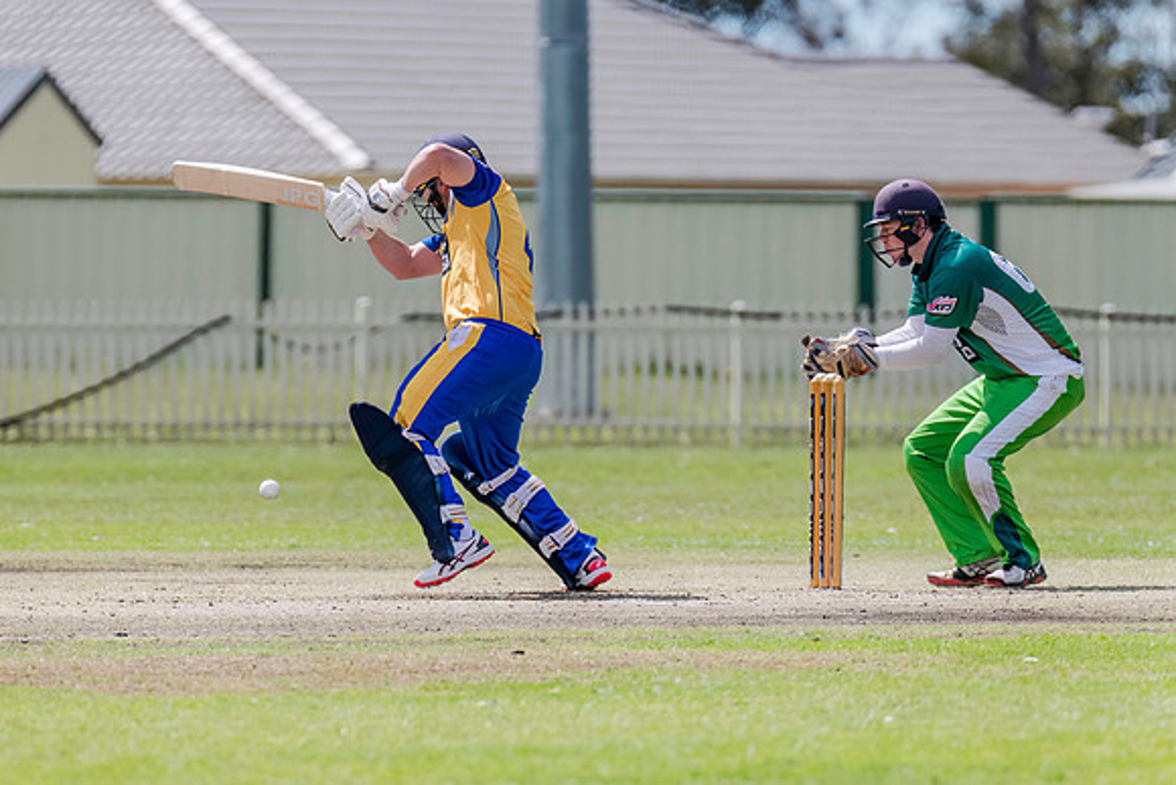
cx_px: 534
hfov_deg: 3.4
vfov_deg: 2.3
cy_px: 359
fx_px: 19757
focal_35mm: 605
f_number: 6.3
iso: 800
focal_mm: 550
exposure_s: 1/2500
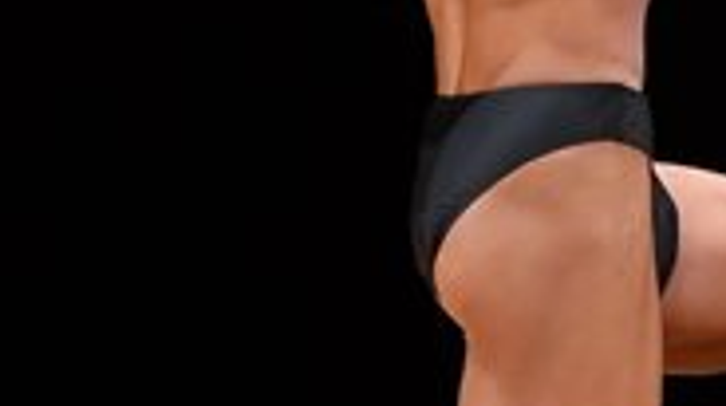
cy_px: -158
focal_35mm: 1126
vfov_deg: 1.1
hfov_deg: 1.9
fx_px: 21651
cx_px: 574
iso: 3200
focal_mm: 170
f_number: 5.6
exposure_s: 1/400
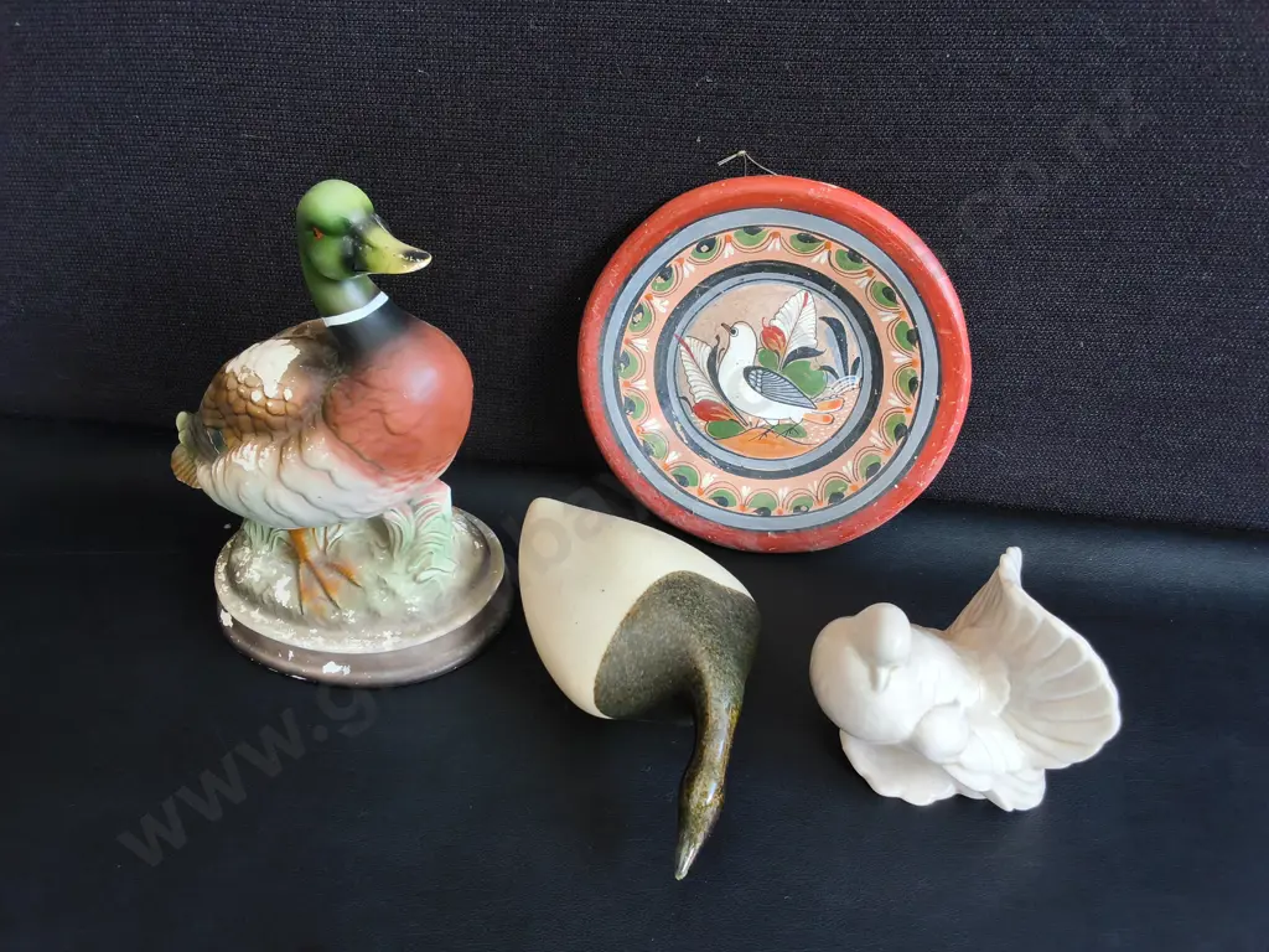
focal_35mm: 27
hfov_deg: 65.3
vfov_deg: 51.4
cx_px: 634
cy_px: 476
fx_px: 990
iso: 64
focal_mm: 2.87
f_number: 2
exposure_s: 1/100
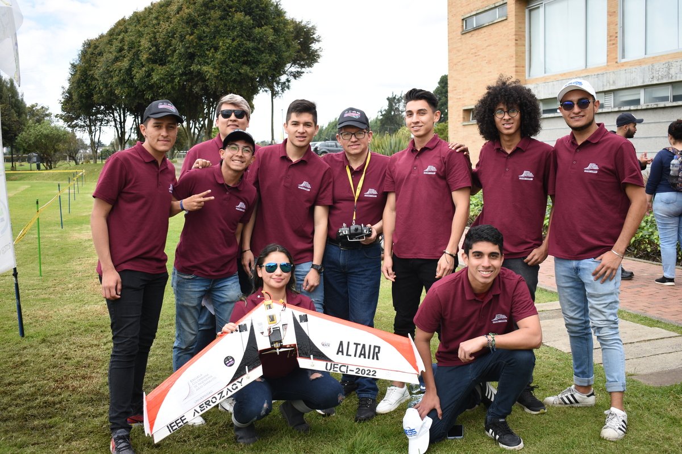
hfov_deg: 47.9
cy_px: 227
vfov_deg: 33.0
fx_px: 767
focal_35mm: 40
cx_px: 341
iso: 100
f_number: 4
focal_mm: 27
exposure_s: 1/250
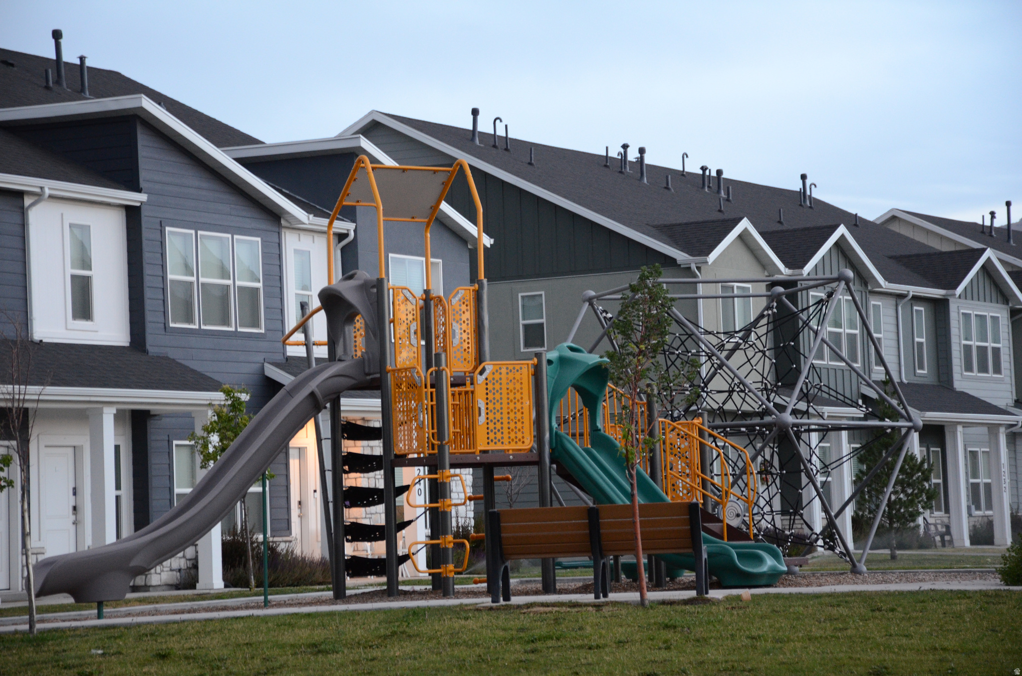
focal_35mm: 112
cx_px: 511
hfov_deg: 18.2
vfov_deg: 12.1
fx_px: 3187
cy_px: 338
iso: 1600
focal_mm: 75
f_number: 5
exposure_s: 1/50
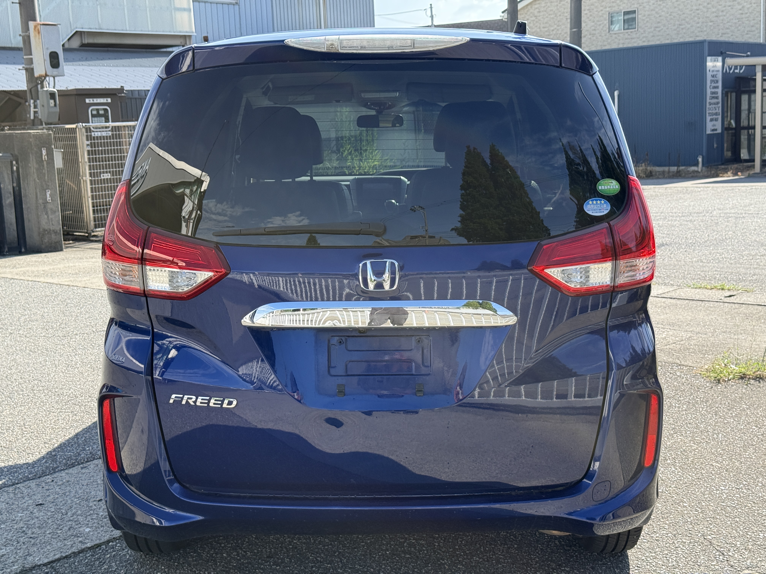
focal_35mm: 48
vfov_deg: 30.3
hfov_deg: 39.7
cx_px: 383
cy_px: 287
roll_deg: +2.8
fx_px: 1062
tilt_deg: -8.4
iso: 80
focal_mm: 6.76
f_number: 1.78
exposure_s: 1/1608
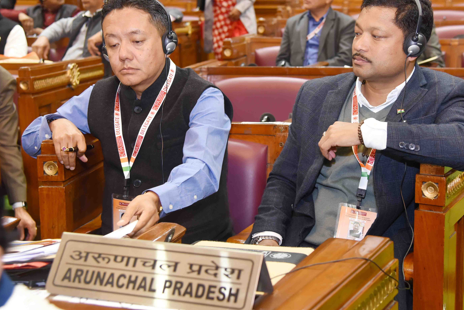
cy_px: 135
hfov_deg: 32.3
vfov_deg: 21.9
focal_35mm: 62
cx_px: 269
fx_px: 799
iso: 1600
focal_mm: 48
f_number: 4.5
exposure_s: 1/125
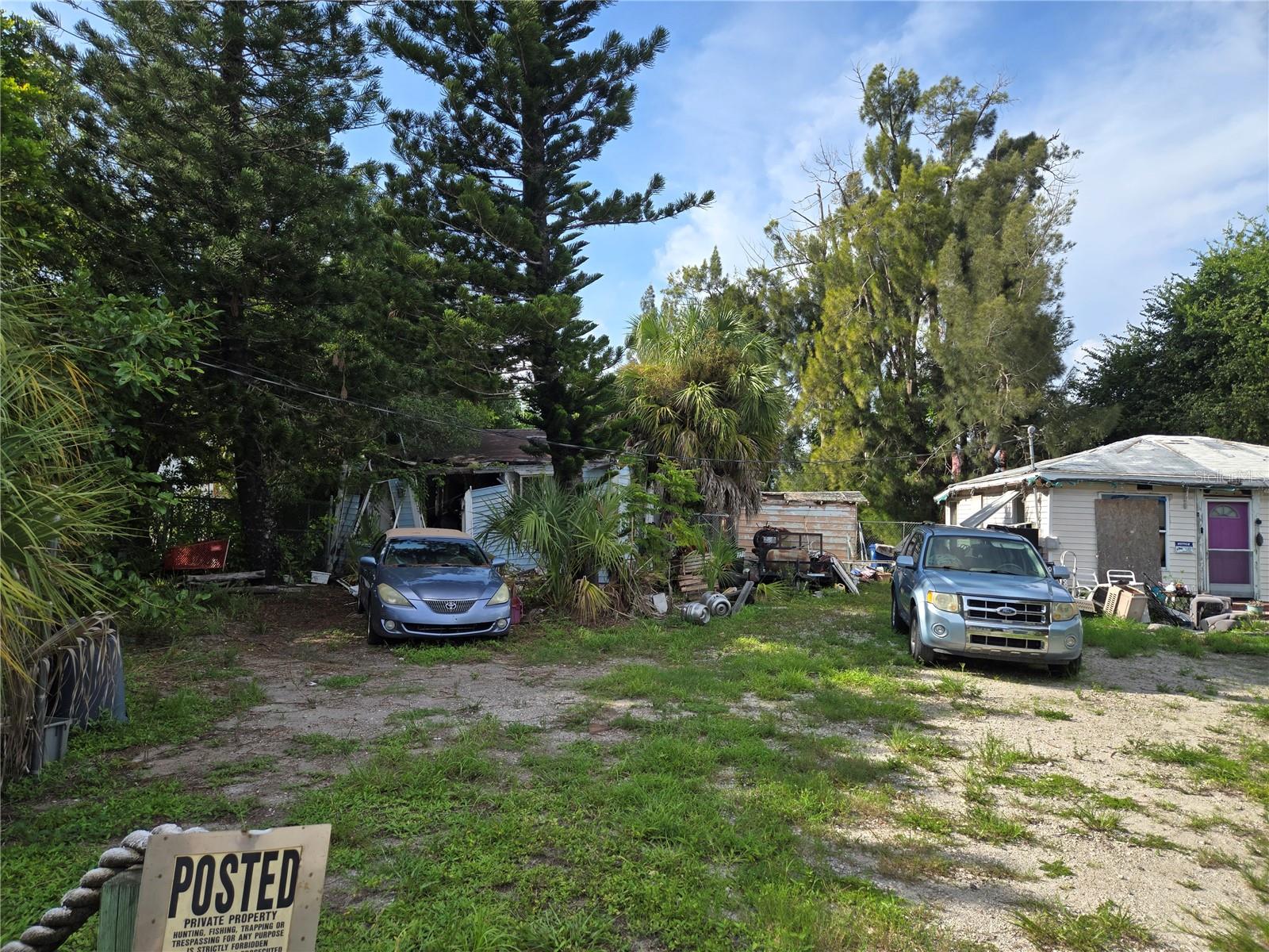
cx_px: 634
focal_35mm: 23
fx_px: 843
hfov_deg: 73.9
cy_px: 476
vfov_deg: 58.9
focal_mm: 5.4
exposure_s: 1/981
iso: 25
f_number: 1.8
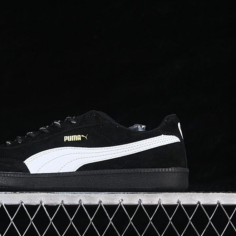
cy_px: 118
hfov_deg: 18.0
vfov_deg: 18.1
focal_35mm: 96
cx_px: 69
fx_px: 740
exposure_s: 1/60
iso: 160
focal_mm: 50
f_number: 6.3
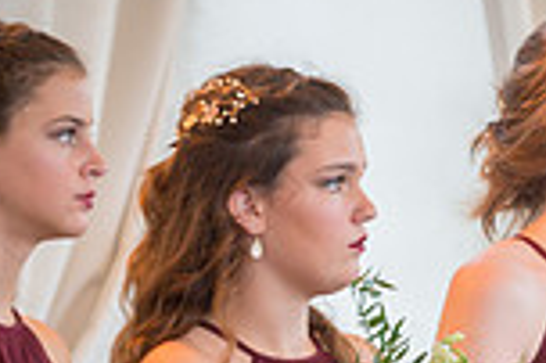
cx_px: 690
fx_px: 6651
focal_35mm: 439
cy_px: 553
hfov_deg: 4.7
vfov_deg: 3.1
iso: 1100
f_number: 2.8
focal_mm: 102
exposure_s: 1/45
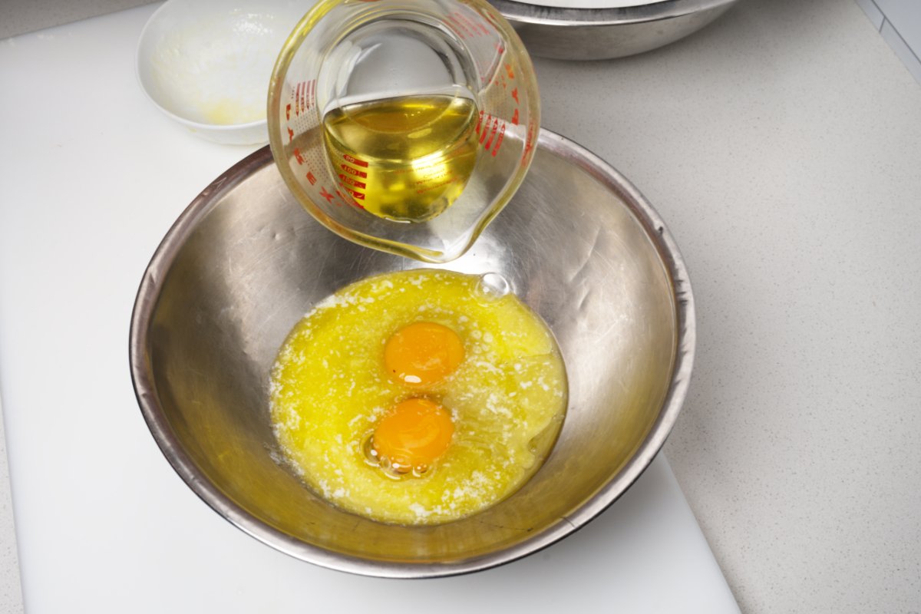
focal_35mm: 40
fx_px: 1023
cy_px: 307
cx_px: 460
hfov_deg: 48.5
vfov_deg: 33.4
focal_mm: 40
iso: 200
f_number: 11
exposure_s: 1/160
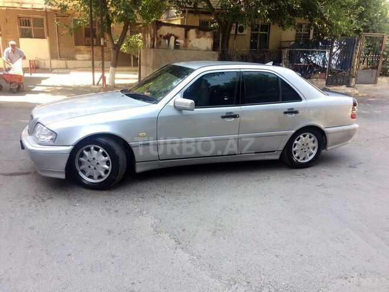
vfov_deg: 48.2
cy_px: 146
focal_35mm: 29
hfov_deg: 61.7
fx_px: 326
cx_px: 194
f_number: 2.2
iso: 25
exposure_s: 1/100
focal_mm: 4.15
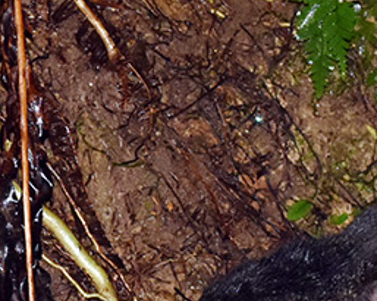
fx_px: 9351
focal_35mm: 839
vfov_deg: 1.8
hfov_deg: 2.3
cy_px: 423
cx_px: 392
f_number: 8
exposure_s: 1/60
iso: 800
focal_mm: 102
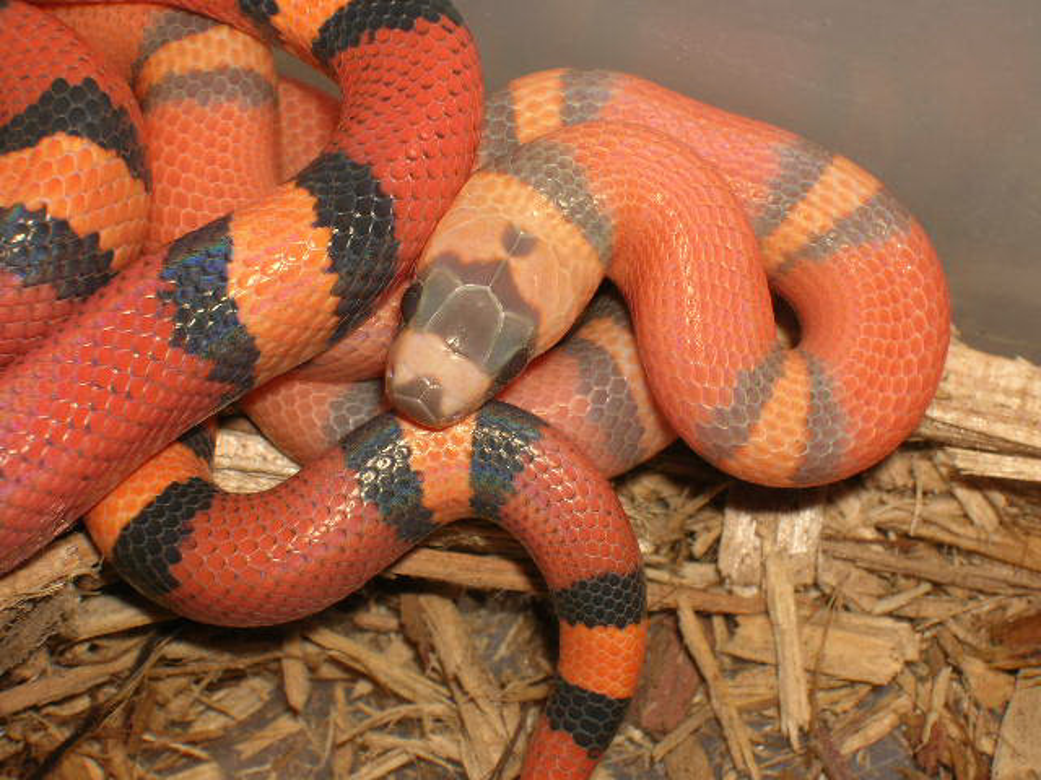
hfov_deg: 21.8
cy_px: 390
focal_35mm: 90
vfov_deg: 16.4
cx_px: 520
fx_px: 2707
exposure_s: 1/60.1
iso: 50
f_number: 7.6
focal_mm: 15
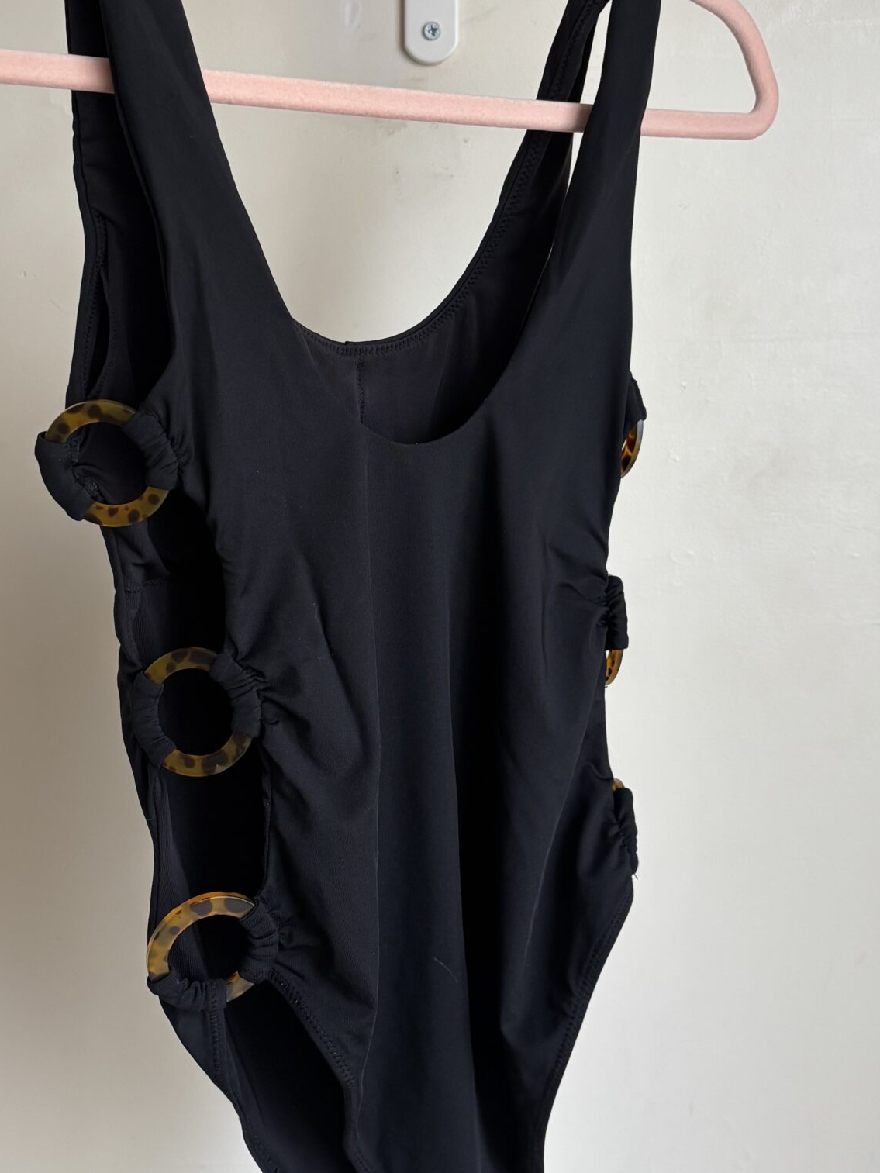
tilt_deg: -10.2
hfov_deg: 32.7
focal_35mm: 44
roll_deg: -0.4
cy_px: 515
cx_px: 333
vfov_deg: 42.9
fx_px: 1491
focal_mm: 5.96
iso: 125
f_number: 1.6
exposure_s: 1/86
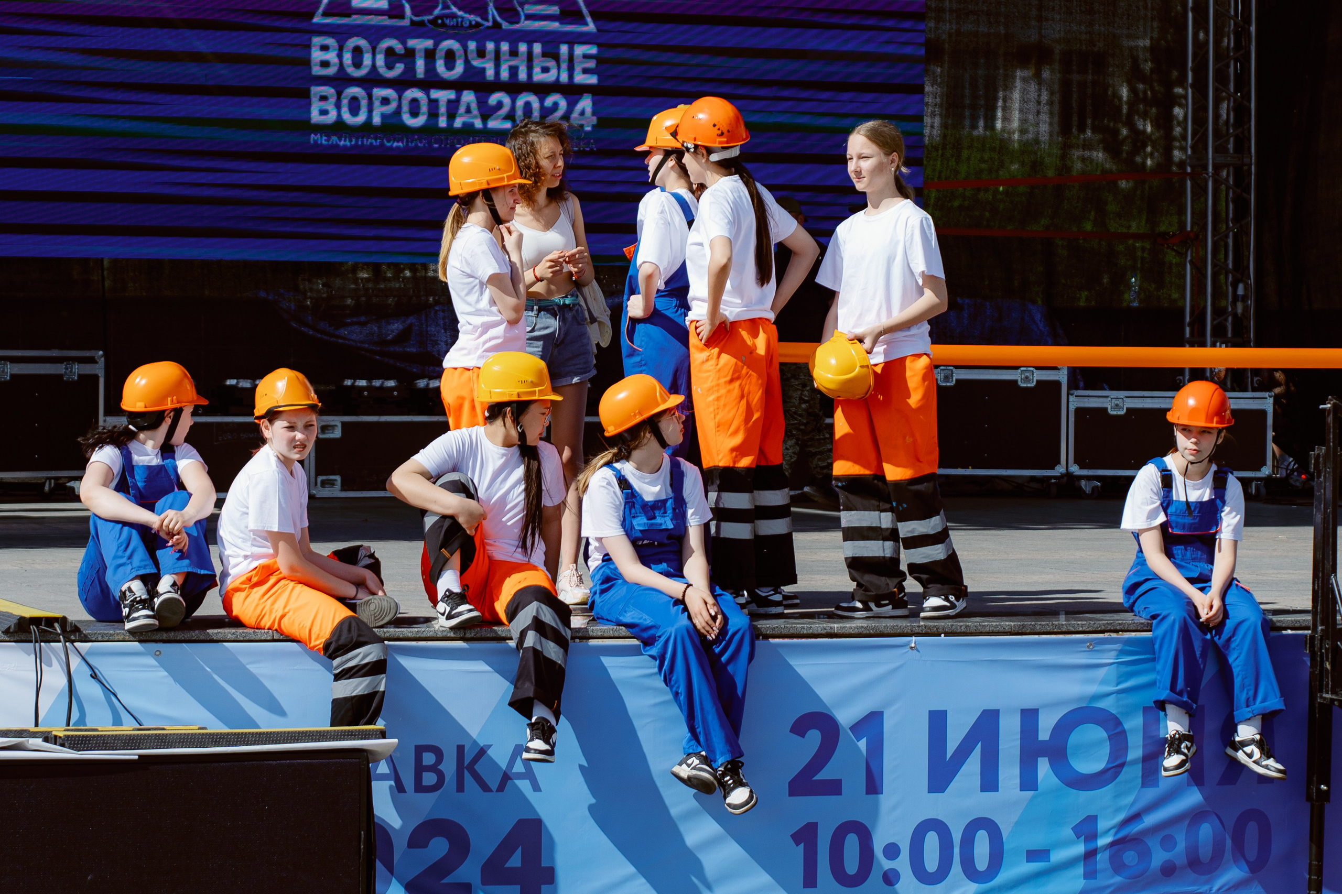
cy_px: 413
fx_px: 4543
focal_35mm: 122
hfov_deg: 16.8
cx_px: 685
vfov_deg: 11.2
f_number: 4
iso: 100
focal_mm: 75
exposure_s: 1/1250
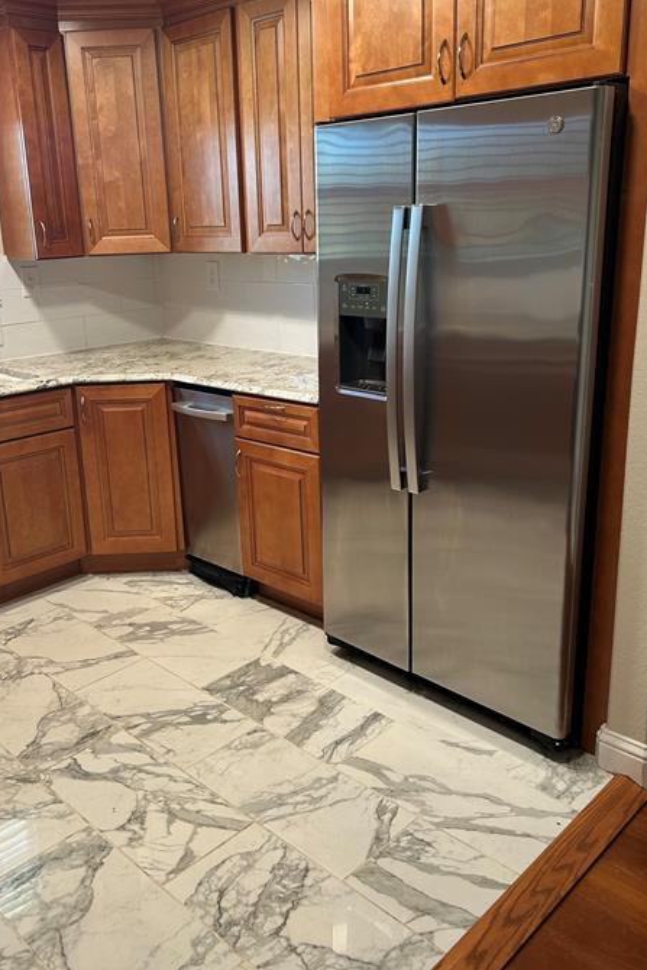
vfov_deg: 60.2
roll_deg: +2.8
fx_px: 835
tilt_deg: -15.1
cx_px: 287
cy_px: 437
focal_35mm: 31
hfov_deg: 42.3
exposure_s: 1/112
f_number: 1.5
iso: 100
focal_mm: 5.7
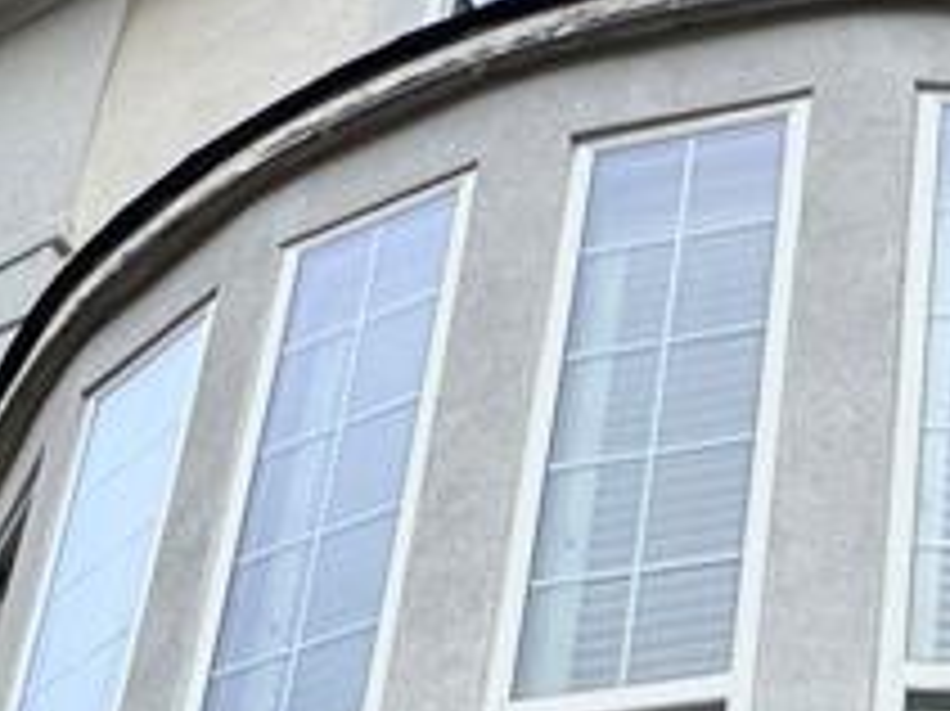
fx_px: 1865
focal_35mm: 68
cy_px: 1544
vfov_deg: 15.6
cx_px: 1207
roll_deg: -0.3
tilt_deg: +19.9
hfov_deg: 25.1
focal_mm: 2.22
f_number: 2.2
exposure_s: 1/993
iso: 50
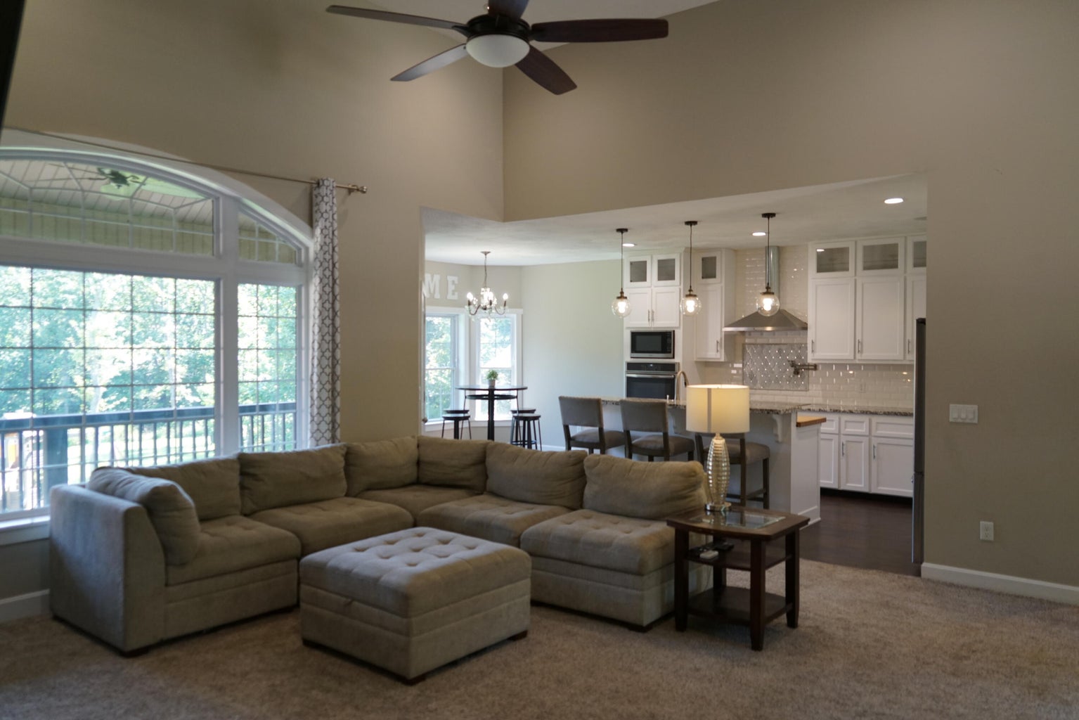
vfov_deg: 49.6
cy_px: 360
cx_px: 540
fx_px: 779
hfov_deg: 69.4
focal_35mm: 26
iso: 1000
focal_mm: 26
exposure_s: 1/160
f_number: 4
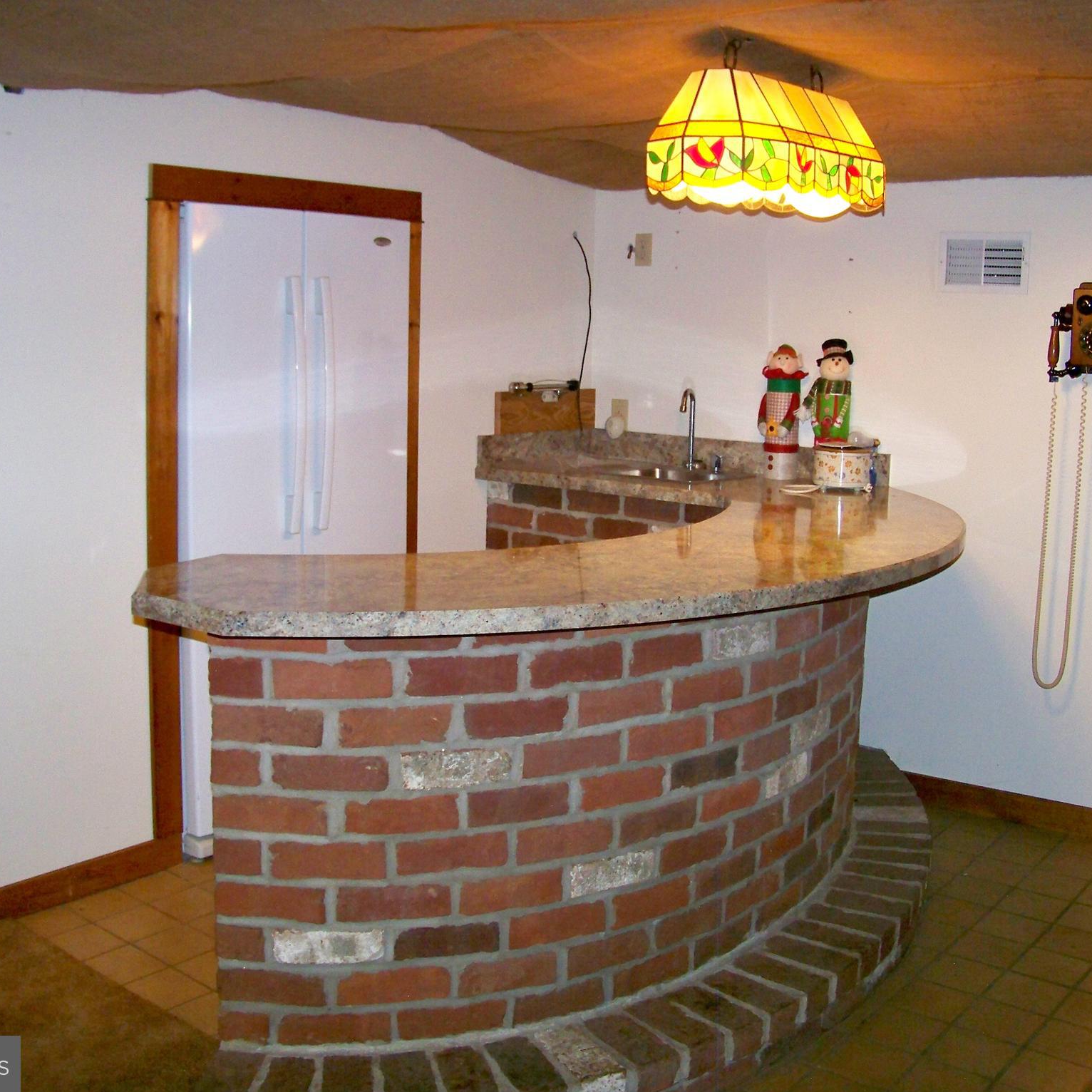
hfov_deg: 42.8
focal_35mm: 39
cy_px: 547
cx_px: 572
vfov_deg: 42.8
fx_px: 1392
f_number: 2.8
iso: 250
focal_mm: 5.85
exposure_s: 1/40
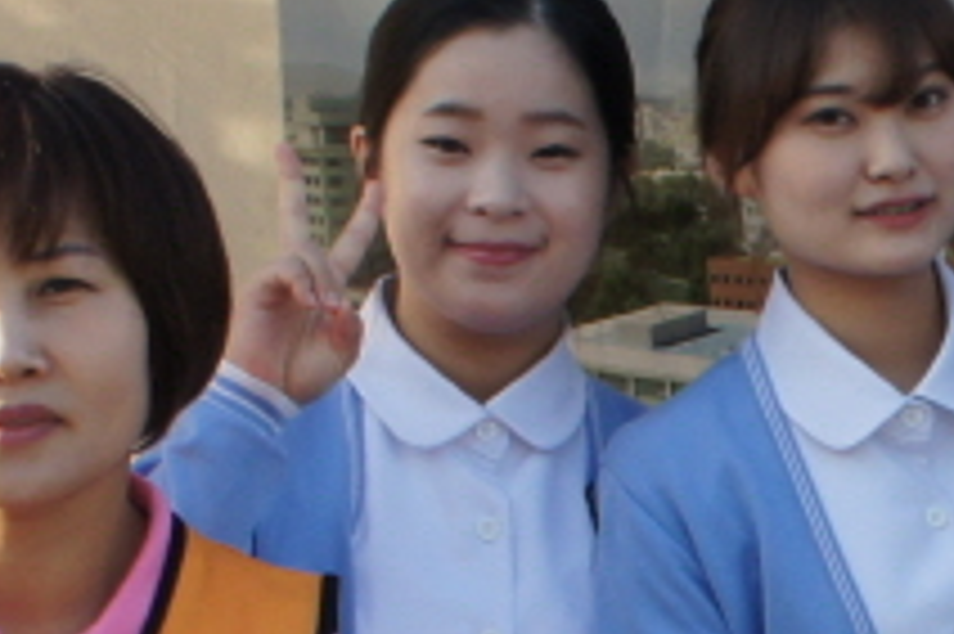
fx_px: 4316
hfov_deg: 12.5
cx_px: 891
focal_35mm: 163
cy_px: 863
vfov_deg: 8.3
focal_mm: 18
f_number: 7.1
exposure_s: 1/125
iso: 200
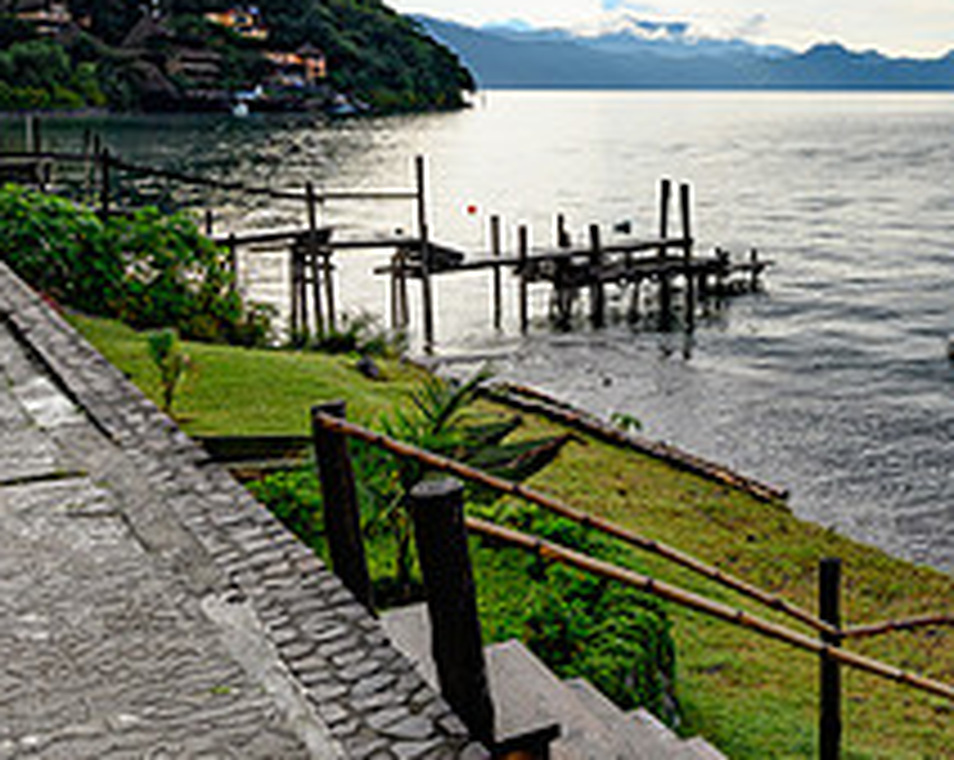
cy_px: 196
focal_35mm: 45
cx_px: 886
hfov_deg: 38.0
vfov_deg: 32.8
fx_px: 1269
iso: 125
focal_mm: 17.5
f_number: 10
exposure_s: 1/125
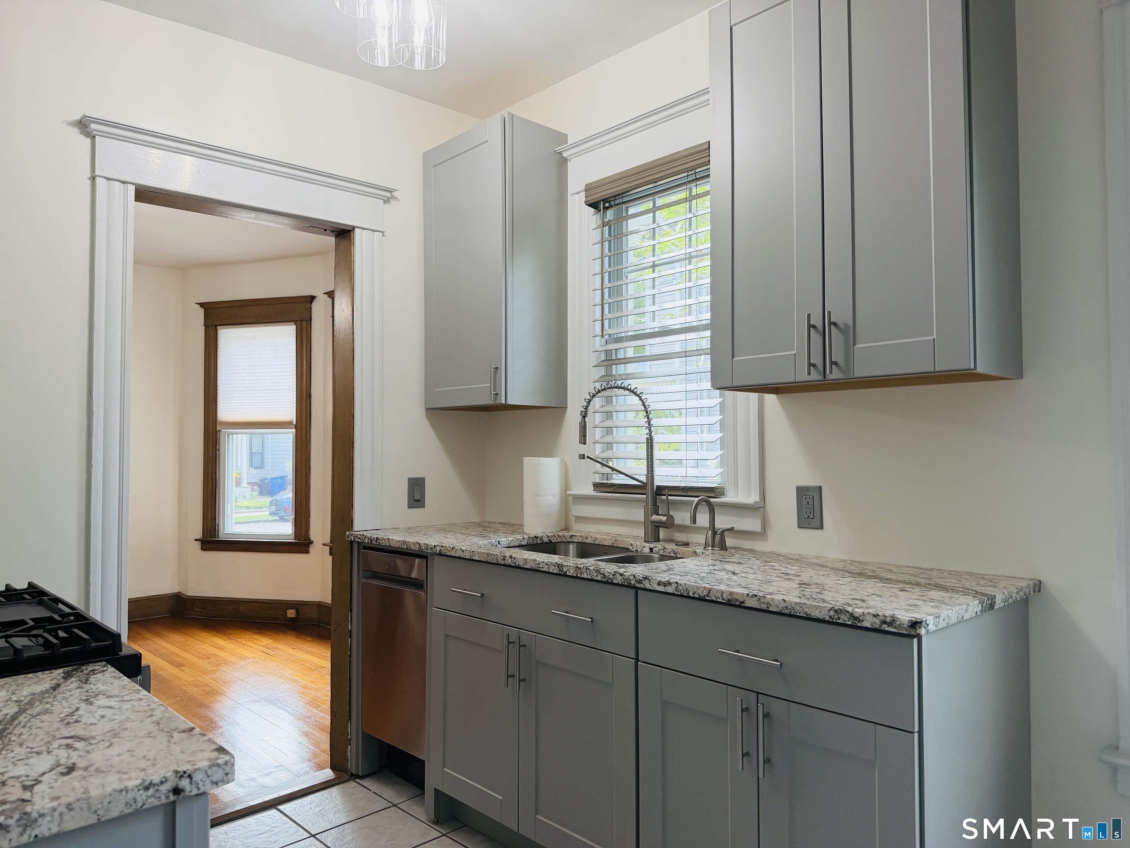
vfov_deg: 56.8
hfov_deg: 71.6
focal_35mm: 24
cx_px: 565
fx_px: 783
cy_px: 424
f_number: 1.78
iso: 125
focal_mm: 6.76
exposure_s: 1/138
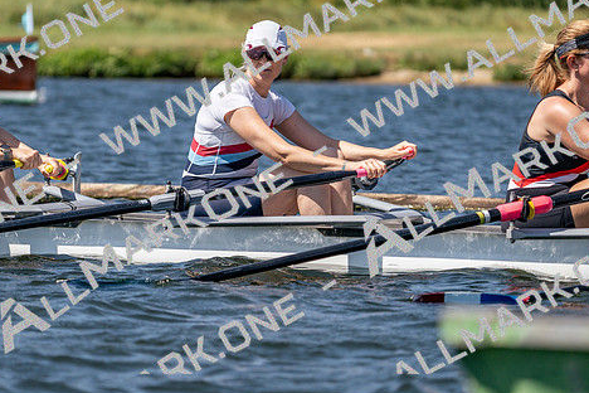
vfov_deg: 4.0
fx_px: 5579
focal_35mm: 341
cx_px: 255
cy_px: 158
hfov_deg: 6.0
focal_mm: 275
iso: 250
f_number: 5.6
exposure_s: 1/2000
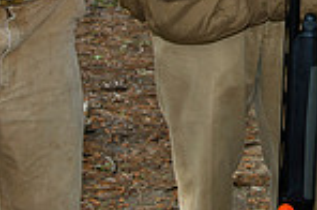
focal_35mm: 149
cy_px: -146
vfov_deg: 8.8
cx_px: 362
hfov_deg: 13.5
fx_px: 1309
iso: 400
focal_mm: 38
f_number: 8
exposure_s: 1/200
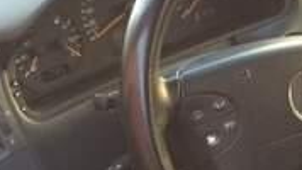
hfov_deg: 17.7
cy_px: 246
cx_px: 329
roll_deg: +0.9
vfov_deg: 10.1
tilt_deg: -36.9
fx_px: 937
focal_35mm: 117
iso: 40
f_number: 2.2
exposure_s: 1/33
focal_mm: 4.15
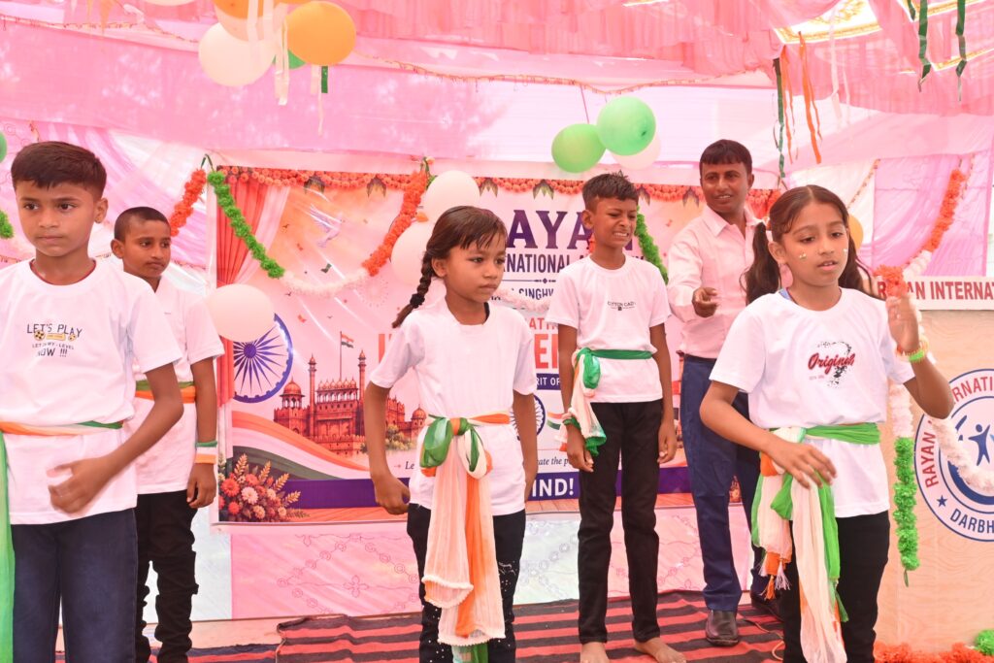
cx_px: 497
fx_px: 932
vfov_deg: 39.2
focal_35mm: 34
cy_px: 332
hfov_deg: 56.1
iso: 250
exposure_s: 1/125
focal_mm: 22.5
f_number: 8
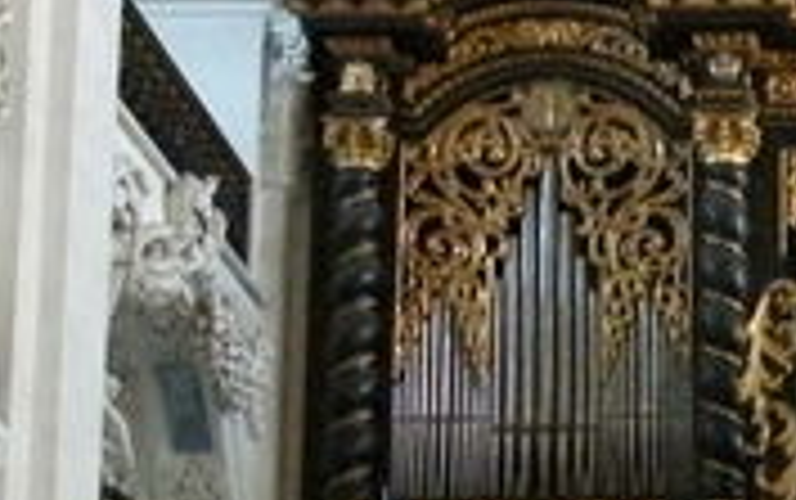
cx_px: 931
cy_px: 495
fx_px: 3366
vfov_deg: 8.4
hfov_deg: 13.2
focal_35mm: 155
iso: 400
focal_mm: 4.7
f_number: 2.8
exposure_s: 1/52.3
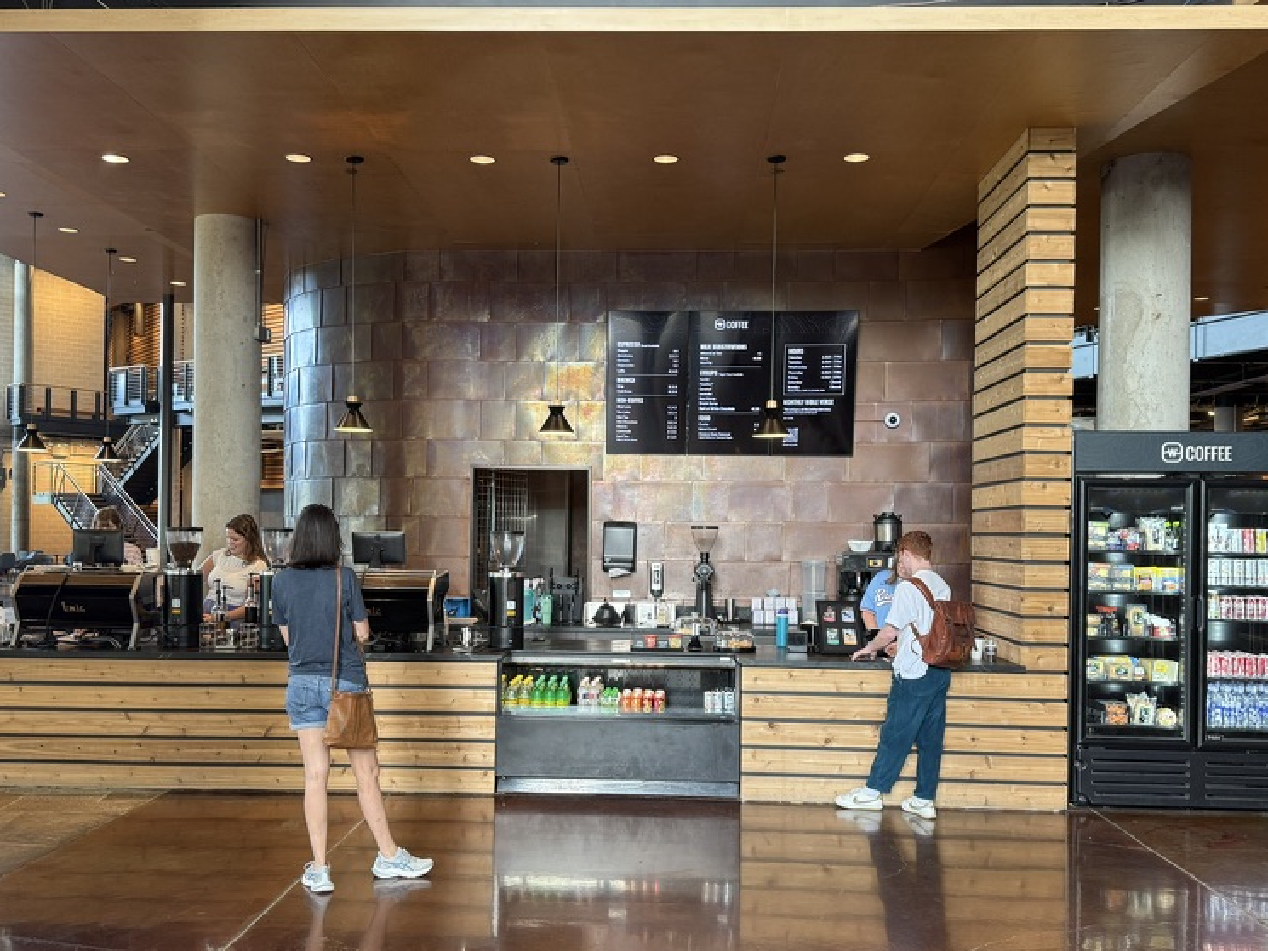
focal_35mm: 33
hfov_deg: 55.3
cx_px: 621
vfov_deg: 42.9
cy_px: 519
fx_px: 1209
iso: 160
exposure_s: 1/60
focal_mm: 6.76
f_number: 1.78
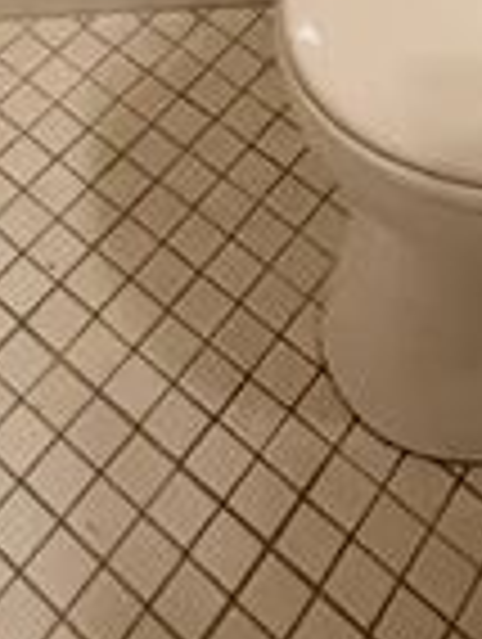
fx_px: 1555
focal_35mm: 84
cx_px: 225
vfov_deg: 15.8
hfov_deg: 17.6
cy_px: -772
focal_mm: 2.22
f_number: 2.2
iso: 250
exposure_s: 1/60
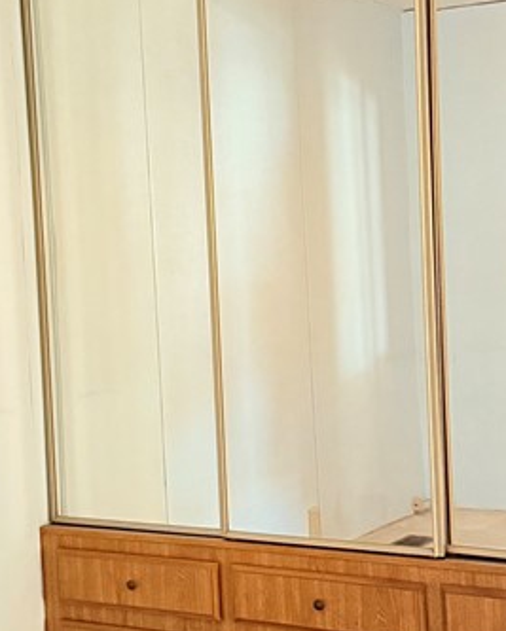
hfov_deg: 21.1
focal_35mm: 72
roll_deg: +2.7
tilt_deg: -3.5
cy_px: 322
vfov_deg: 26.4
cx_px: 131
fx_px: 1346
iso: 1000
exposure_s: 1/40
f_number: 1.78
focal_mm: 6.76
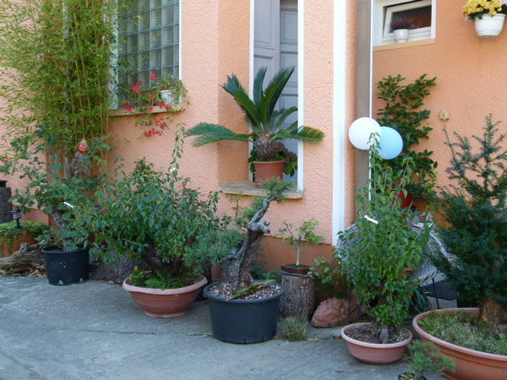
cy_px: 190
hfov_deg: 44.8
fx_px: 615
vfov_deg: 34.3
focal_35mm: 42
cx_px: 254
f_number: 3.2
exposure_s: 1/60
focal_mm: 7.6
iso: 100
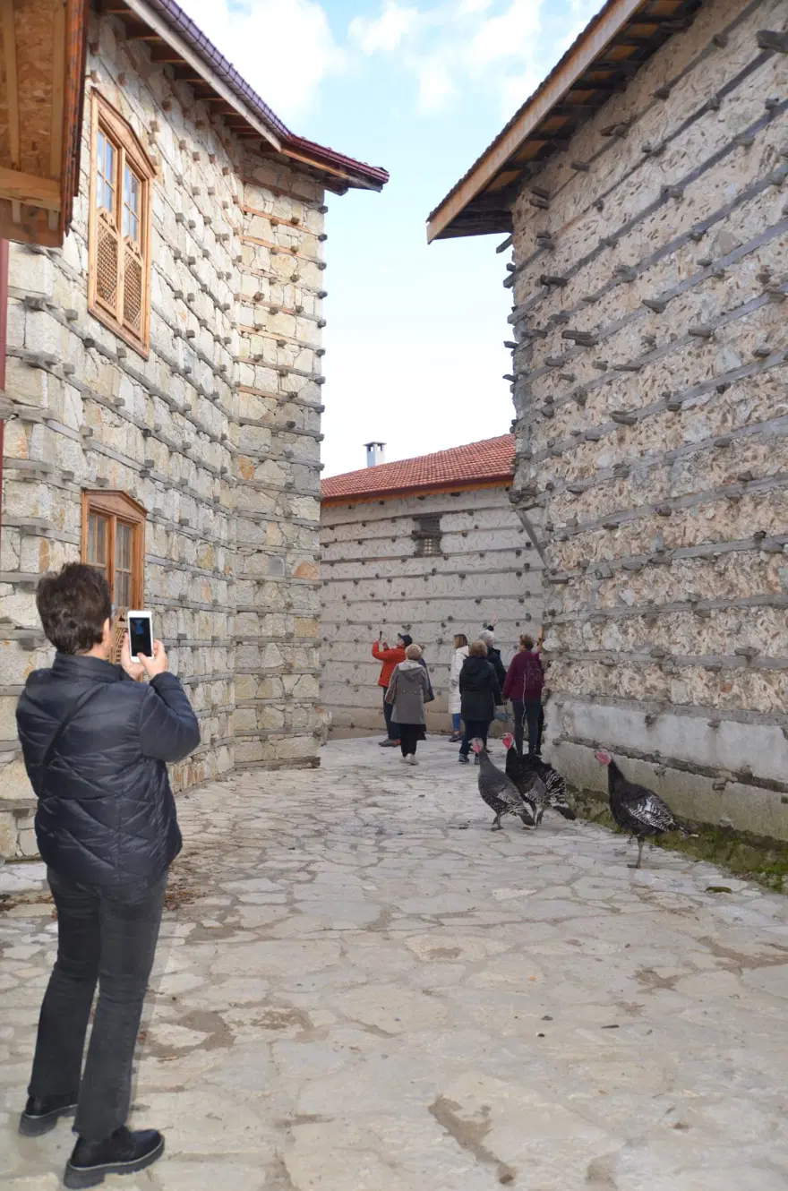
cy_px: 596
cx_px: 394
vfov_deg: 57.3
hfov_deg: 39.8
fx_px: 1089
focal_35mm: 33
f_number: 4
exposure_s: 1/250
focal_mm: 22
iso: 180
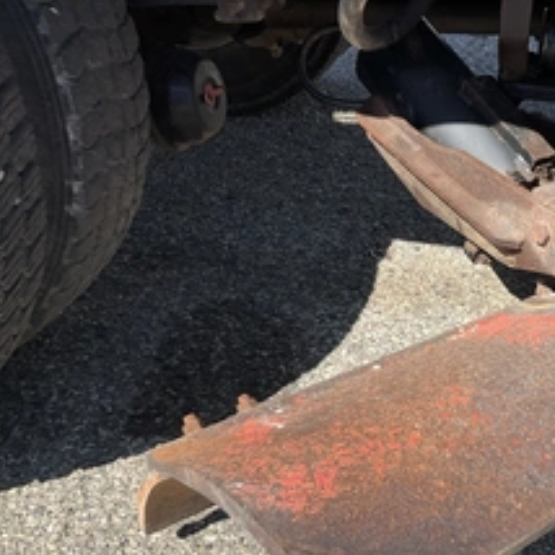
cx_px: 467
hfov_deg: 34.0
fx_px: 871
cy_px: 319
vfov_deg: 35.3
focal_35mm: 48
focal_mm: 3
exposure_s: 1/1015
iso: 25
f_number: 1.8
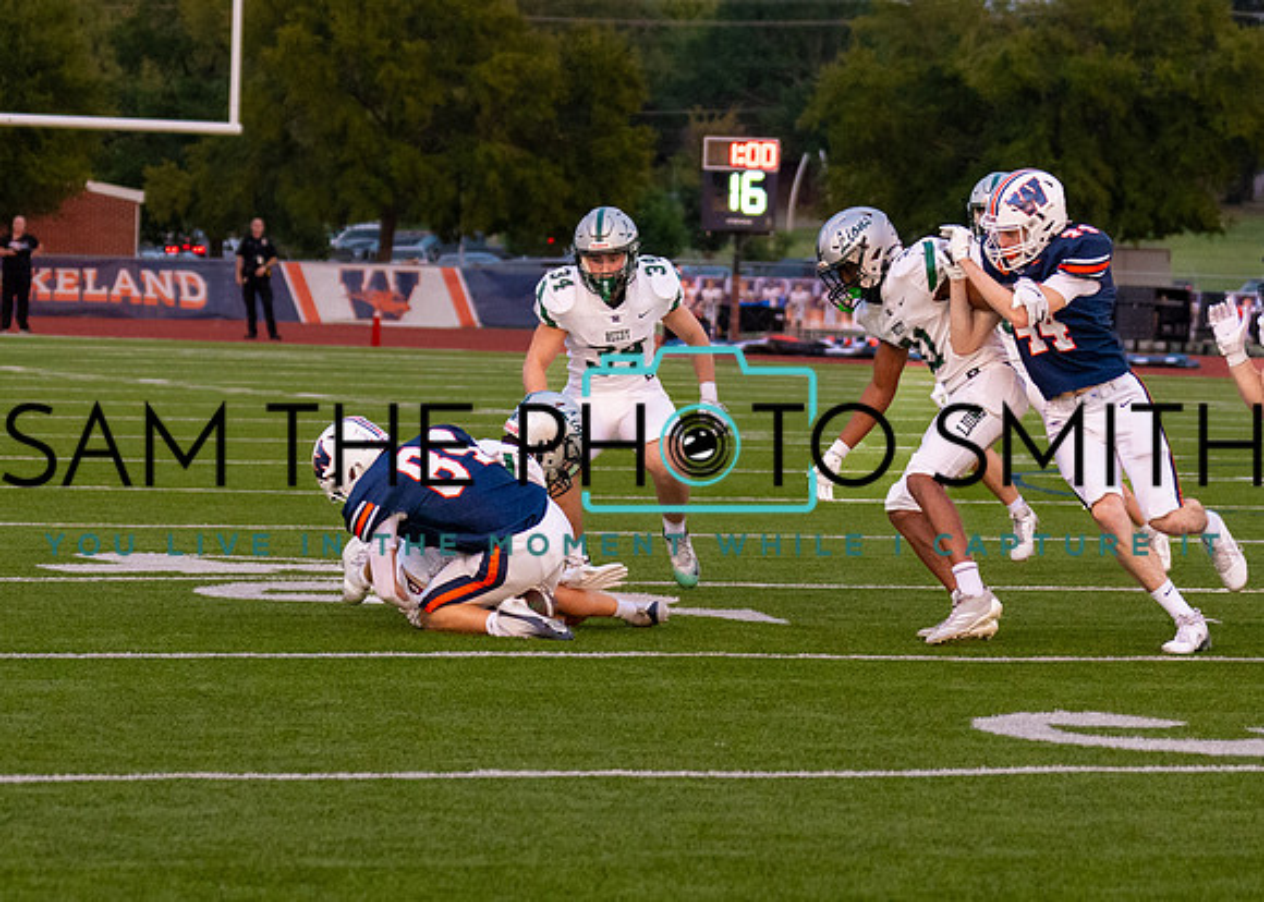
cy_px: 499
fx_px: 6740
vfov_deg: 7.7
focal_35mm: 188
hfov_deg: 10.7
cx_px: 544
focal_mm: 70
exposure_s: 1/2000
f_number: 2.8
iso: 1250
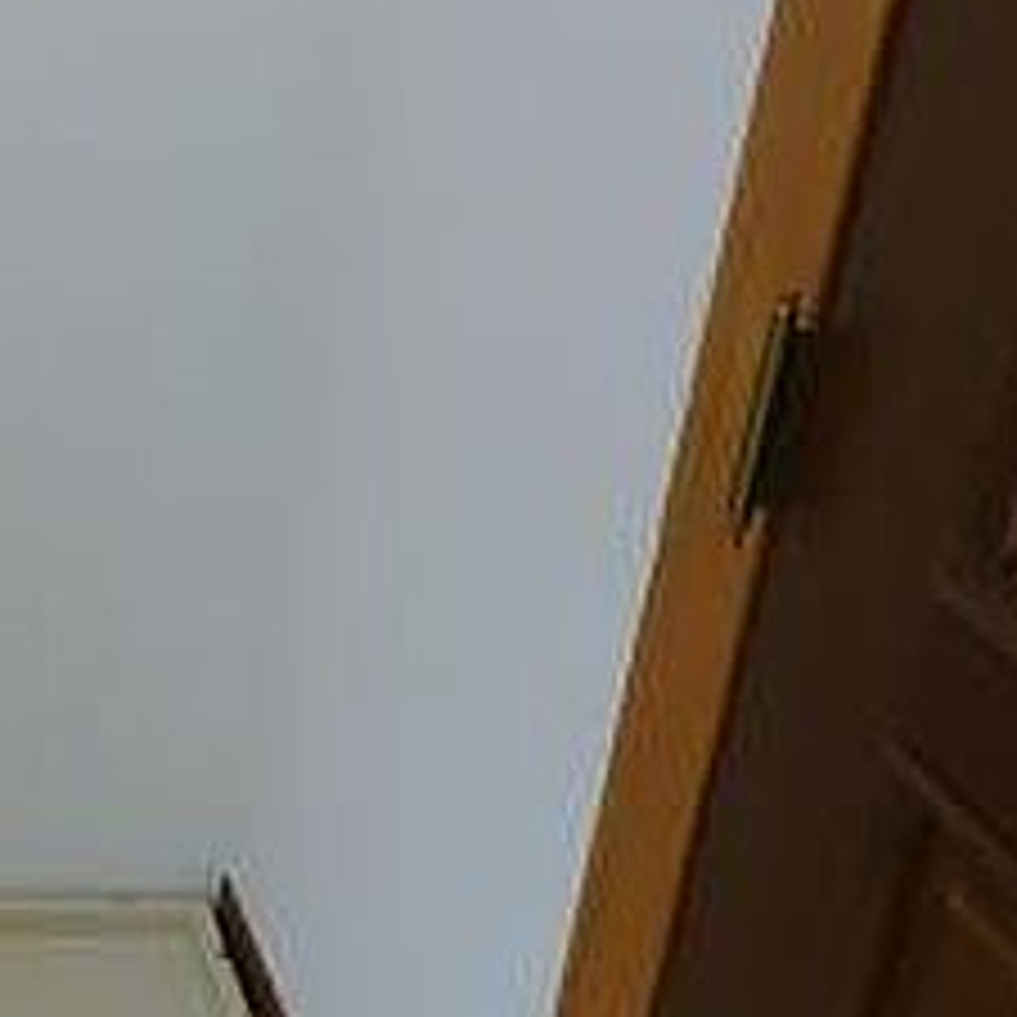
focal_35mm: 60
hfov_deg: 25.2
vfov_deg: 28.6
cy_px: 446
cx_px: -261
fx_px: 1994
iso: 320
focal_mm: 4.1
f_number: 3.5
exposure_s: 1/30
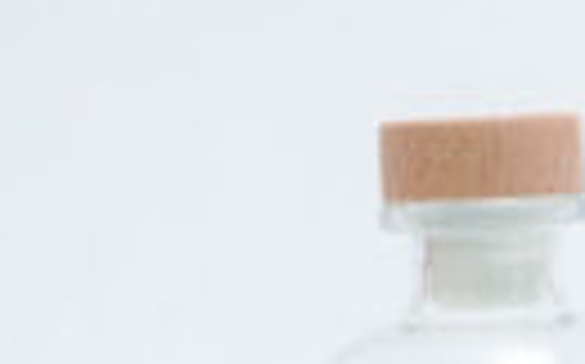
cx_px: 513
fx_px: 3234
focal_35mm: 203
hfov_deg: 10.3
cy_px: 479
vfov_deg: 6.4
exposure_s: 1/125
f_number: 10
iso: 2500
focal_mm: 40
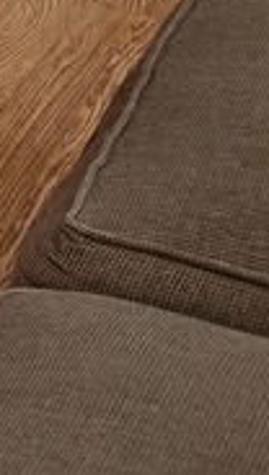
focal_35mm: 196
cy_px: -503
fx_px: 2476
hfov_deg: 5.9
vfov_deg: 10.1
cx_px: -432
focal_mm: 5.4
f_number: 1.8
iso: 500
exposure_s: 1/120
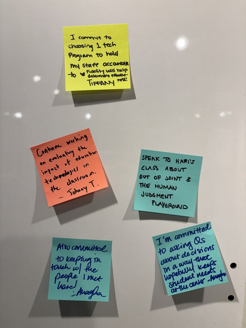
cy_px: 164
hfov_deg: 53.1
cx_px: 123
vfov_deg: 67.3
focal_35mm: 26
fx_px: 246
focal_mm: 5.96
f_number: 1.6
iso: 80
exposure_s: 1/120
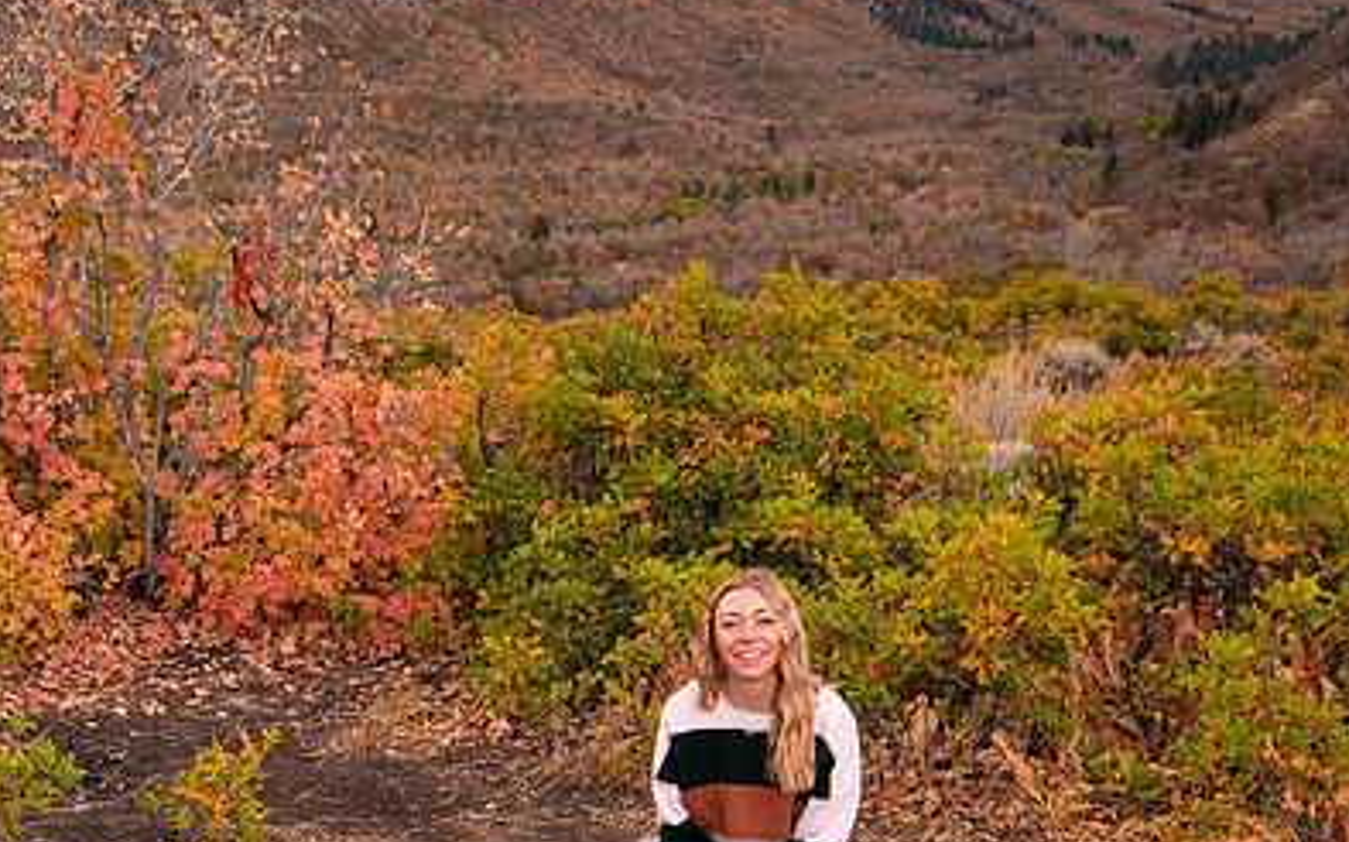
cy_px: 613
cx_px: 438
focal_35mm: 57
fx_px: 2095
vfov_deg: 22.6
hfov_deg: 35.3
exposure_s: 1/400
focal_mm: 38
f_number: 5.6
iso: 1250
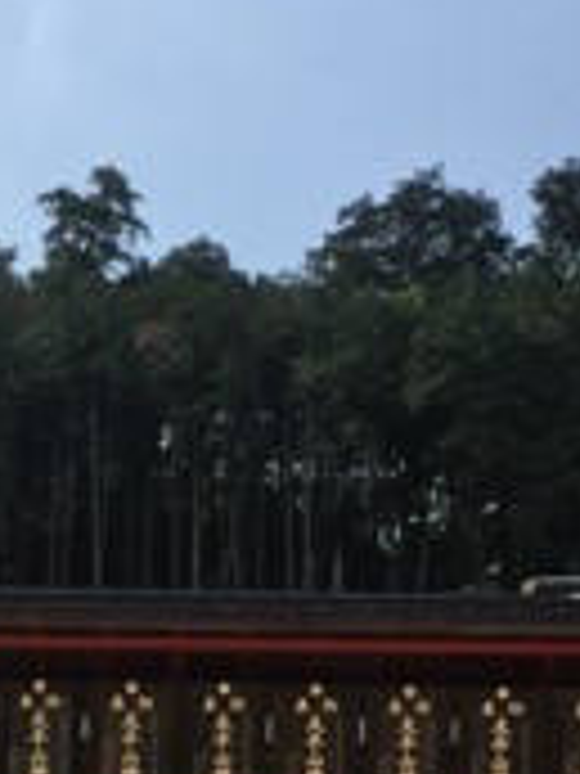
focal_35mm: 76
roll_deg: -1.0
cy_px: 698
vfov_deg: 24.9
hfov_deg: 19.3
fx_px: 1698
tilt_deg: +24.8
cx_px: 198
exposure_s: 1/2404
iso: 25
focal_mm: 4.15
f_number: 2.2
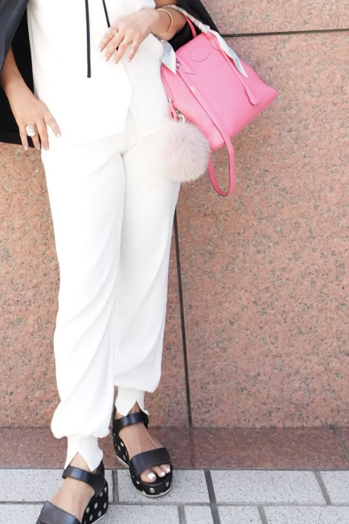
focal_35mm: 65
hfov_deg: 20.8
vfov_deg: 30.7
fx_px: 945
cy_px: 170
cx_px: 92
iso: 8000
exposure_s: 1/4098
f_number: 2.8
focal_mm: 29
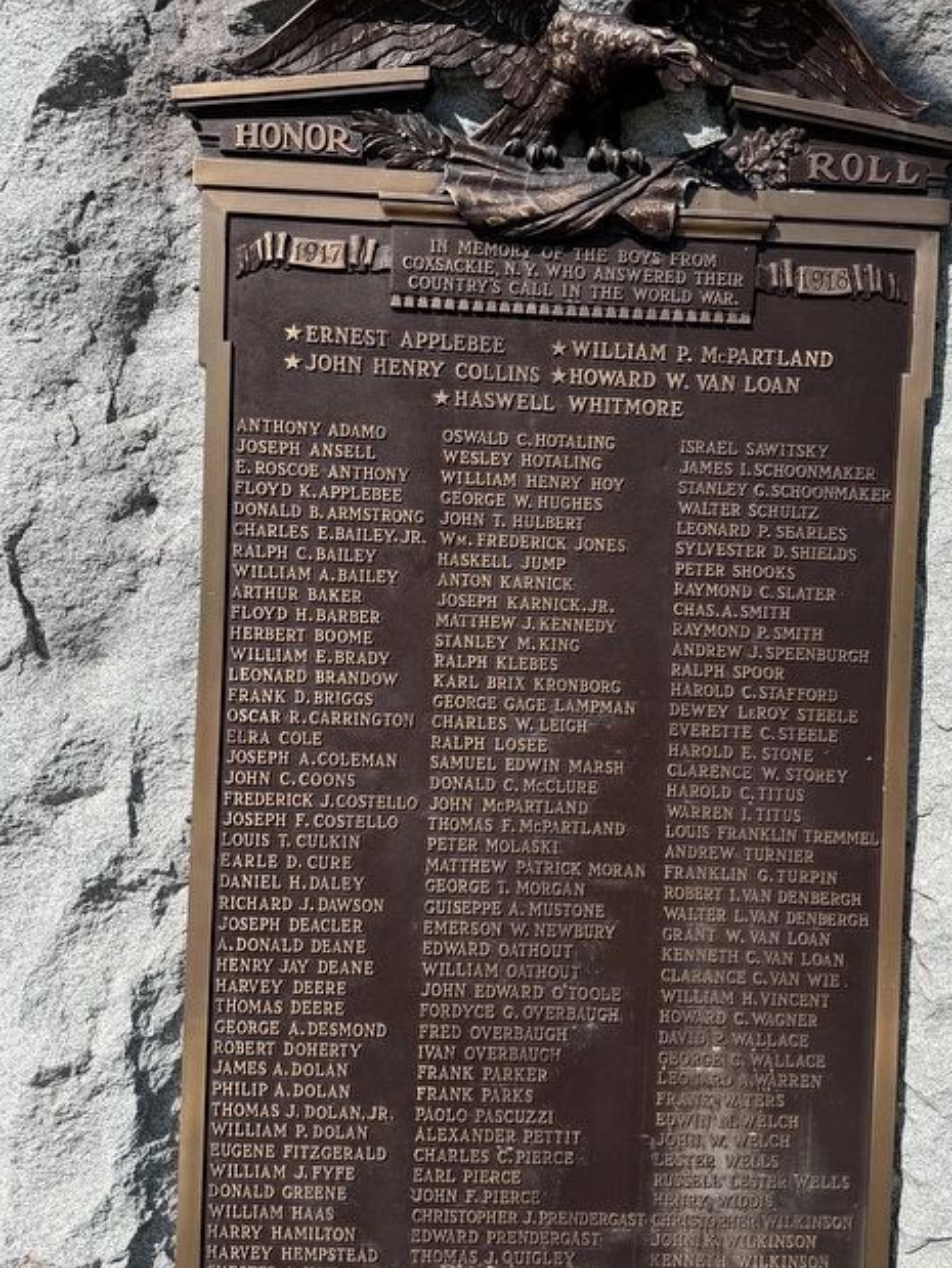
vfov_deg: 58.3
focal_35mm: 31
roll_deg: -2.3
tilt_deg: -0.7
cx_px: 563
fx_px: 1136
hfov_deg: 45.3
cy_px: 625
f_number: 1.78
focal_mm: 6.76
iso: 80
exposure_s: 1/4167
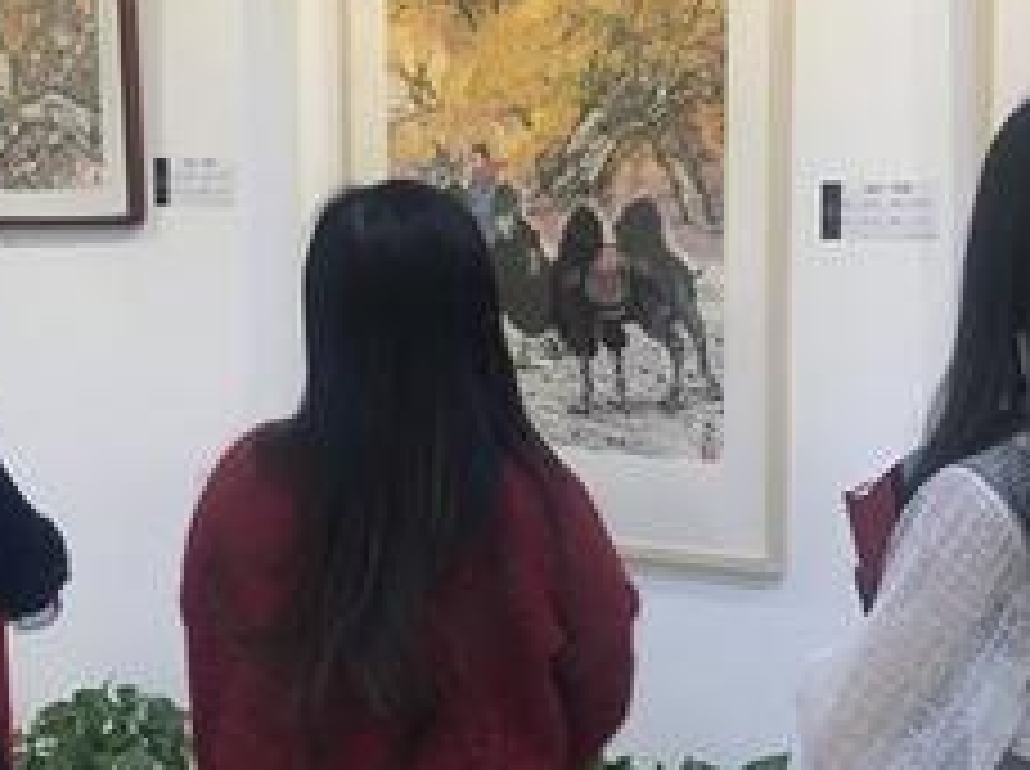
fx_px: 1456
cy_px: 326
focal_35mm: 49
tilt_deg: -3.5
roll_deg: +0.3
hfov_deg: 38.9
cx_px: 472
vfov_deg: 29.6
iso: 32
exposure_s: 1/33
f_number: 1.8
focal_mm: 3.99
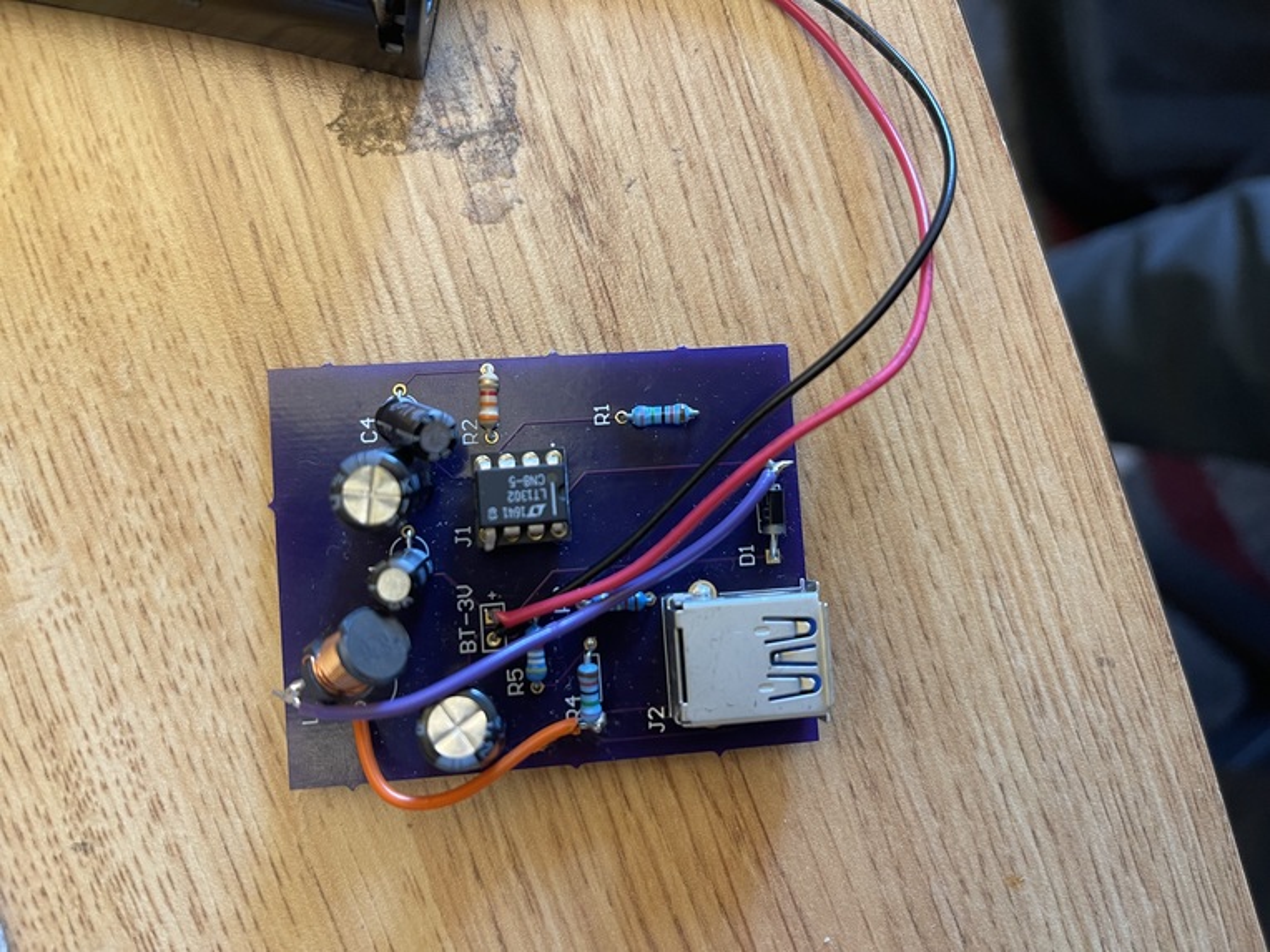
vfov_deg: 53.1
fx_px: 954
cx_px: 635
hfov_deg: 67.3
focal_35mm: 26
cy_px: 476
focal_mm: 5.1
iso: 125
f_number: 1.6
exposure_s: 1/64
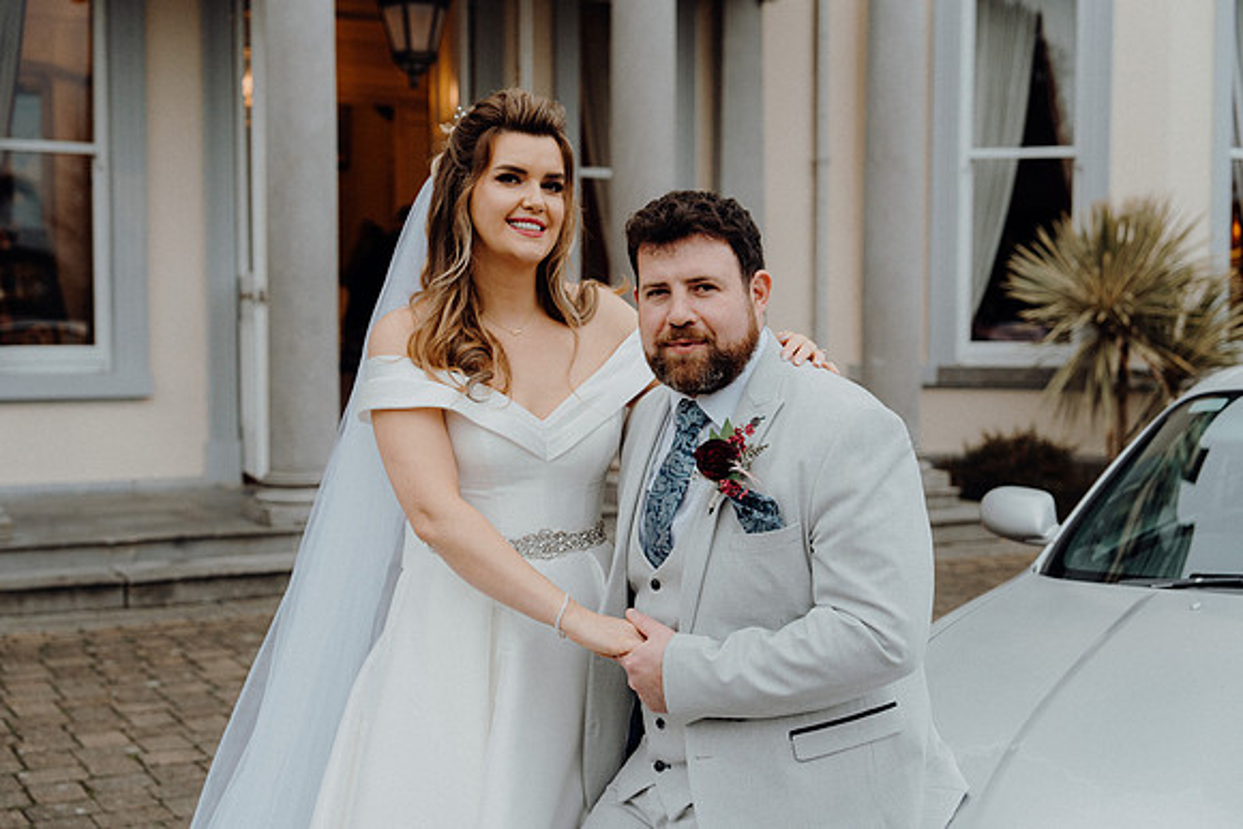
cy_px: 414
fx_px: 1727
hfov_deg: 39.6
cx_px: 622
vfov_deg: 27.0
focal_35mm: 50
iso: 400
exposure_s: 1/200
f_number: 3.5
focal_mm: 50
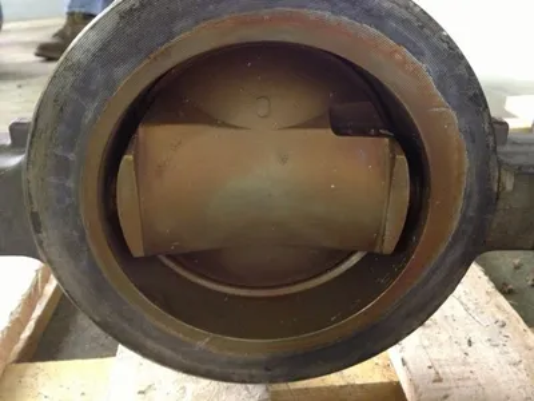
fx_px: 540
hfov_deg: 52.6
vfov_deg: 40.7
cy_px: 200
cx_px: 267
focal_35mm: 35
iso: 500
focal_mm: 4.28
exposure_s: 1/15
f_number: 2.4
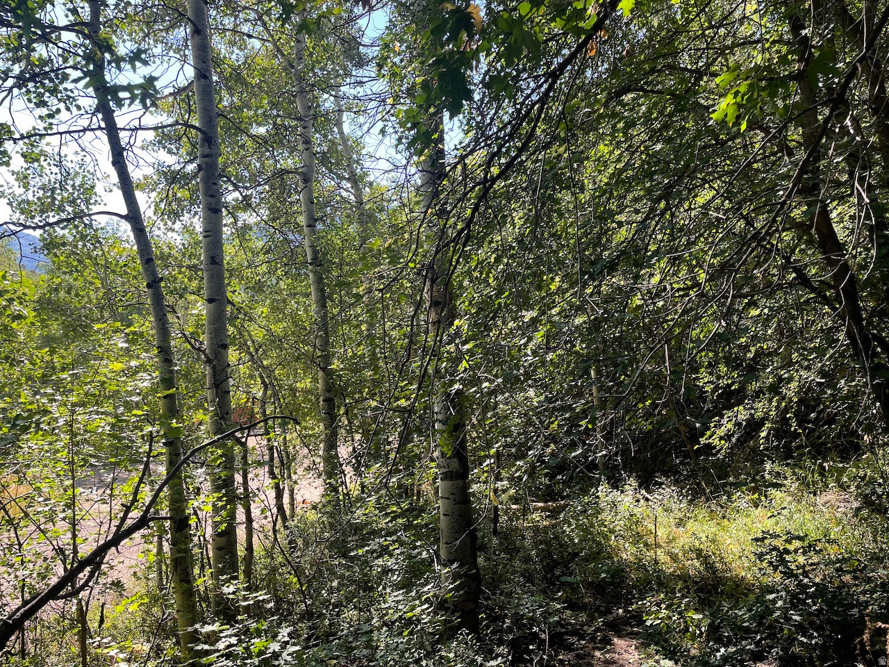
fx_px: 668
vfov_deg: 53.1
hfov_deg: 67.3
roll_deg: -2.0
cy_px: 334
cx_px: 444
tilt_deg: +0.6
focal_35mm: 26
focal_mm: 4.2
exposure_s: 1/364
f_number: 1.6
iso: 32
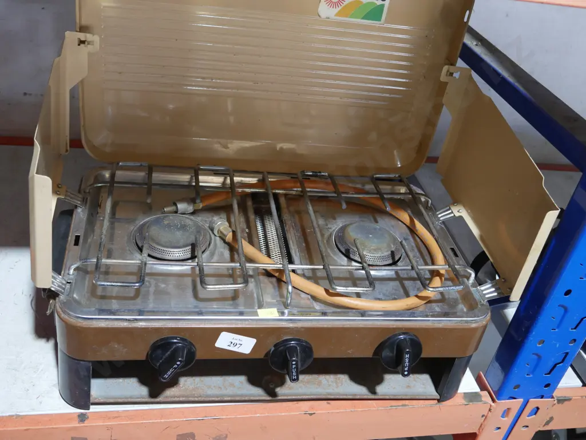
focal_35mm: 40
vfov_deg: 36.0
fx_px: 677
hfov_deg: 46.8
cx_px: 293
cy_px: 220
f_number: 4.4
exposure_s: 1/60
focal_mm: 20
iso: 1000
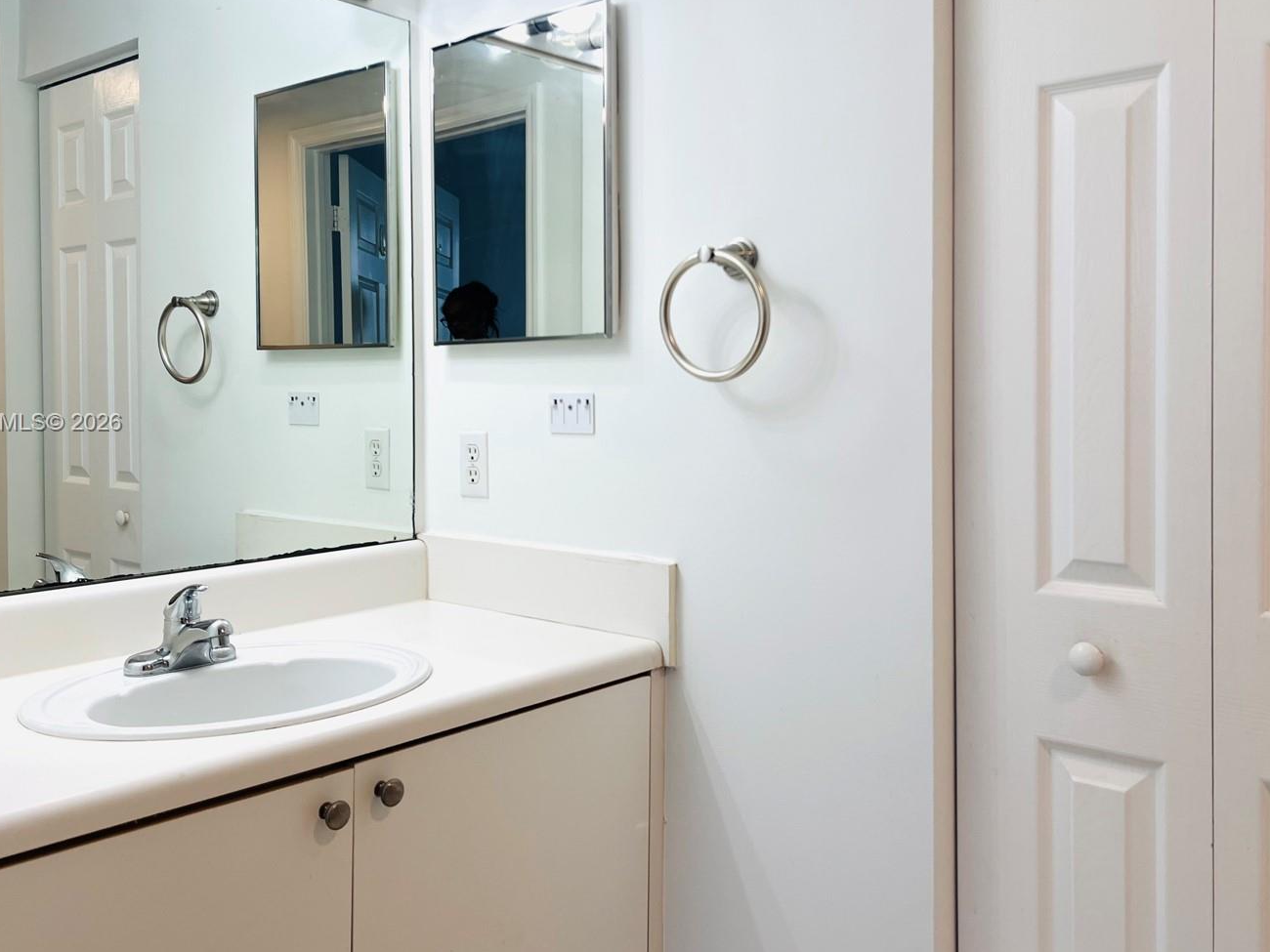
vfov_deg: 44.1
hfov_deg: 56.8
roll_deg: +0.5
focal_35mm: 32
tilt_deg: -0.7
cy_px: 424
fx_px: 1174
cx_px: 599
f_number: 1.5
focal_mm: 5.7
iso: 32
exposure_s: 1/120
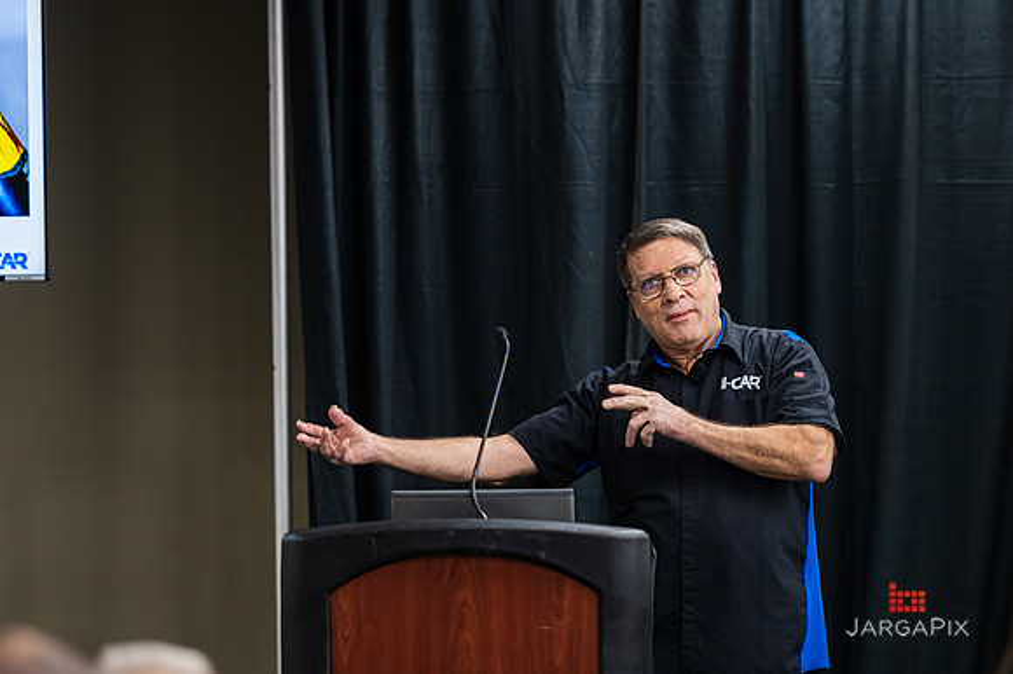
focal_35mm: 184
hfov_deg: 11.2
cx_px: 506
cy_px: 331
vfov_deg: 7.4
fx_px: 5184
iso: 1250
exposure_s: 1/200
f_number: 3.2
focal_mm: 180
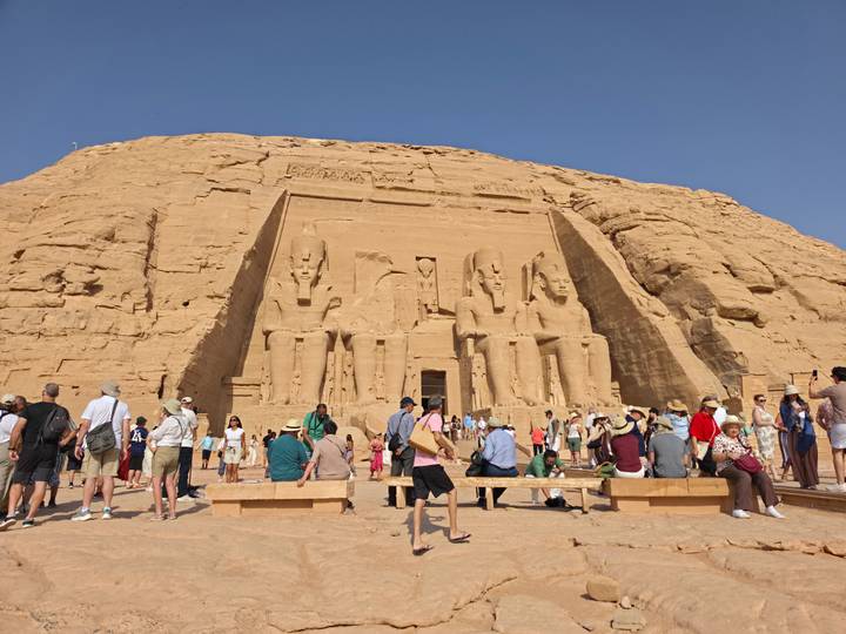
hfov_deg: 73.9
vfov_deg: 58.9
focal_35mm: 23
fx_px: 562
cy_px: 317
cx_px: 423
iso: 20
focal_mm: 6.5
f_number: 1.4
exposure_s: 1/3818
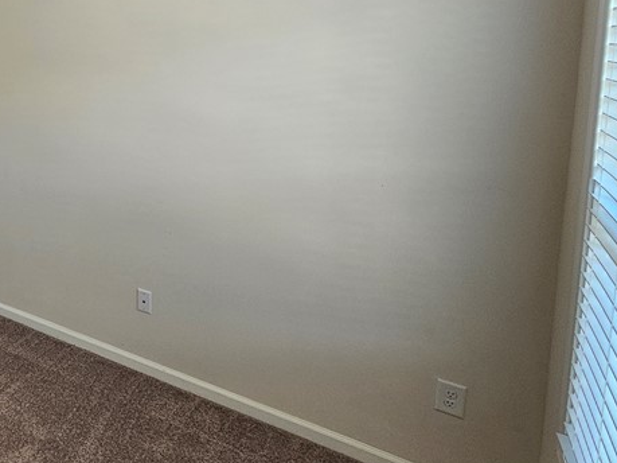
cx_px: -52
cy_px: 93
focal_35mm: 29
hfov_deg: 46.5
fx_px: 517
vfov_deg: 45.8
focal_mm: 2.2
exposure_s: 1/60
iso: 50
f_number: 2.2
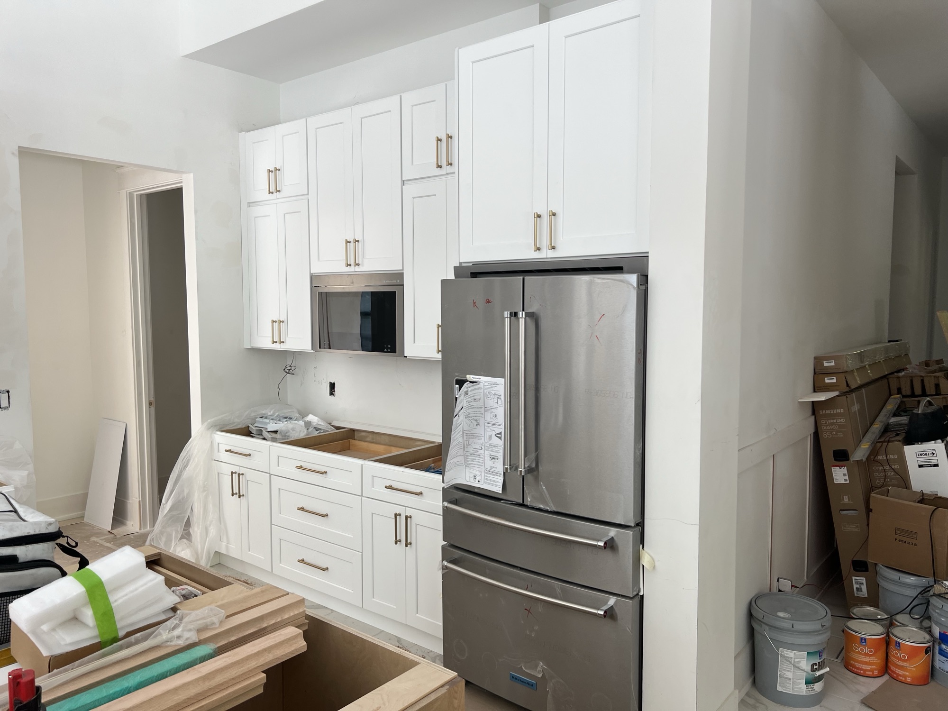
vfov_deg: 53.1
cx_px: 474
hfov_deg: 67.3
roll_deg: +0.0
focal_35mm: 26
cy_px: 356
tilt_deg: -4.4
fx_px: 712
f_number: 1.5
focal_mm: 5.7
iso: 40
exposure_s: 1/121
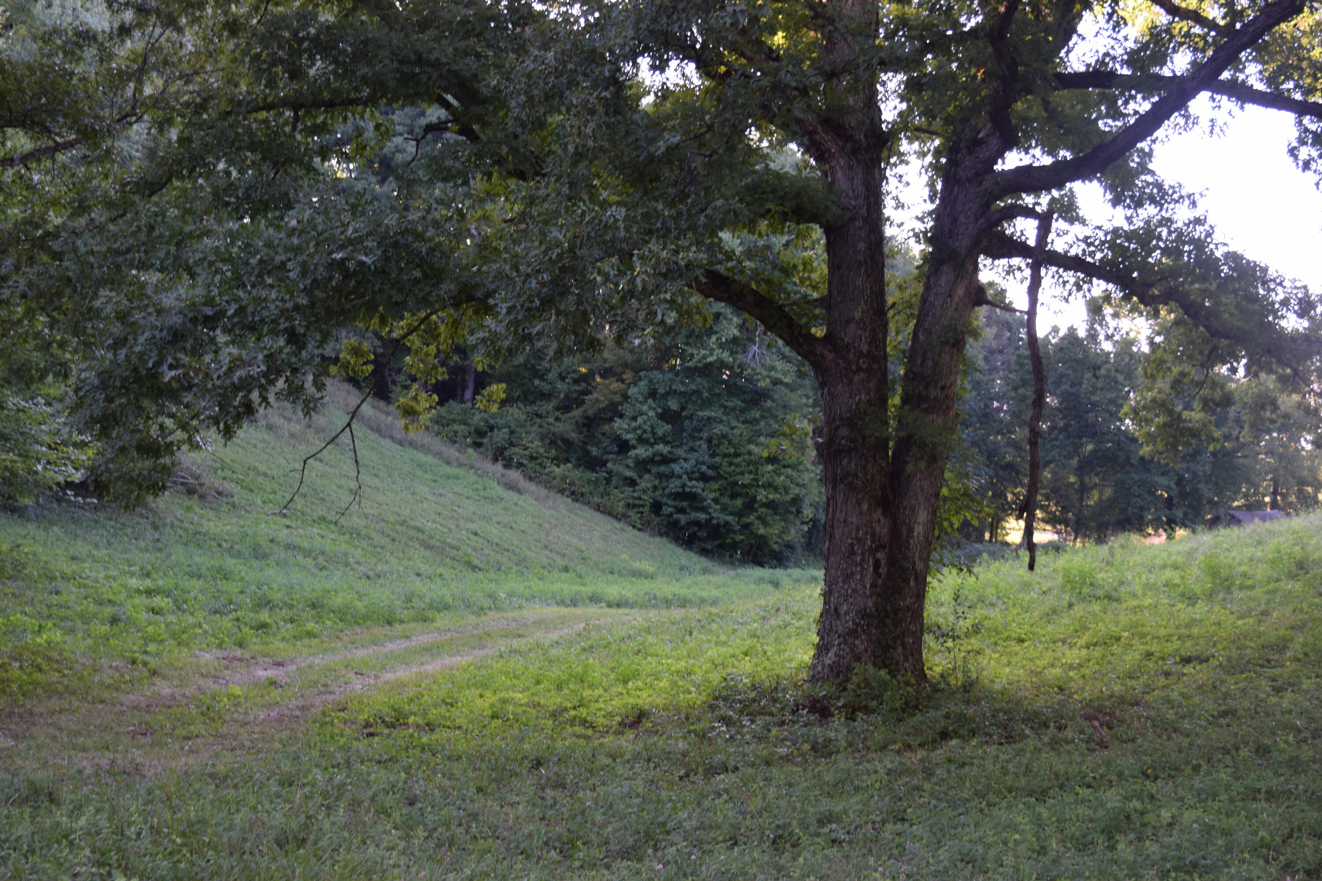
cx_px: 661
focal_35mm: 42
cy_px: 440
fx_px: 1542
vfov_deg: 31.9
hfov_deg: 46.4
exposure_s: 1/125
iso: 400
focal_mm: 28
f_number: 5.6
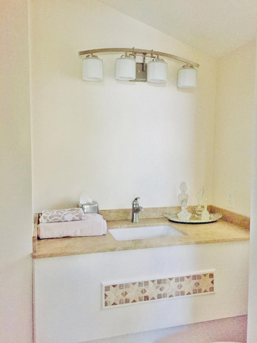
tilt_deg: -2.8
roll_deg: -1.4
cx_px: 128
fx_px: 287
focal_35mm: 29
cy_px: 172
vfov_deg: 61.7
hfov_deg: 48.2
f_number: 2.2
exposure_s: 1/30
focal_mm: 4.15
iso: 250
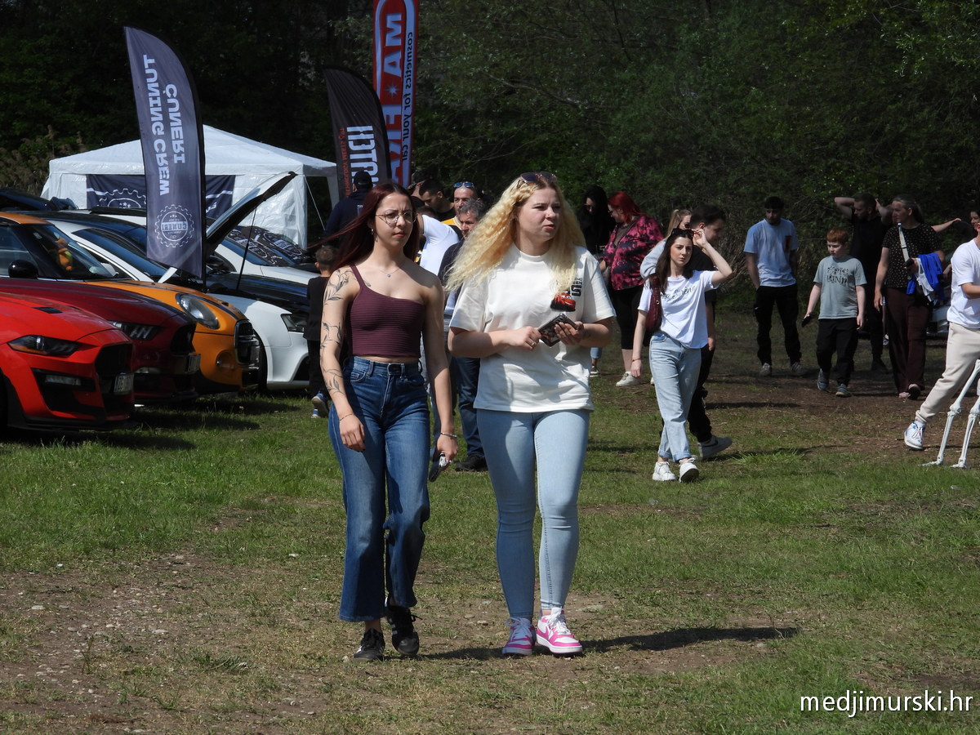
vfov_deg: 8.0
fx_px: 5237
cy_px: 368
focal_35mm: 185
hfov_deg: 10.7
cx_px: 490
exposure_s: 1/1250
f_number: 4.5
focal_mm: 33.2
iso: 100
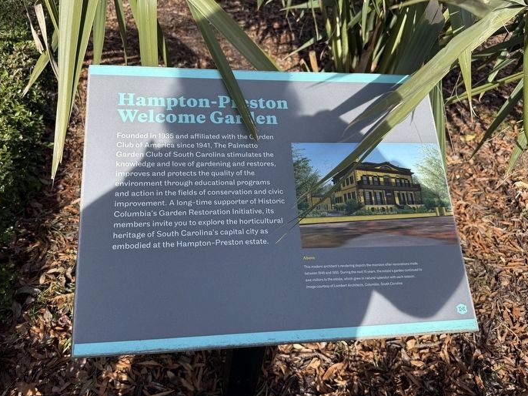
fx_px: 427
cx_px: 239
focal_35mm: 28
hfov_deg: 63.3
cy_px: 176
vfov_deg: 49.6
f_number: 1.78
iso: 80
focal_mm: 6.76
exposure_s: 1/1770
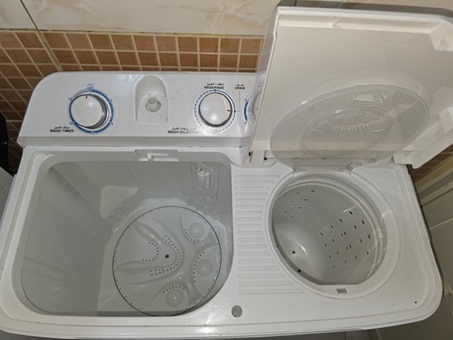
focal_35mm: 23
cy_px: 170
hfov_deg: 73.9
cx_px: 226
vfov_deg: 58.9
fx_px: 301
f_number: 1.7
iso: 32
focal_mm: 6.3
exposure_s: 1/60
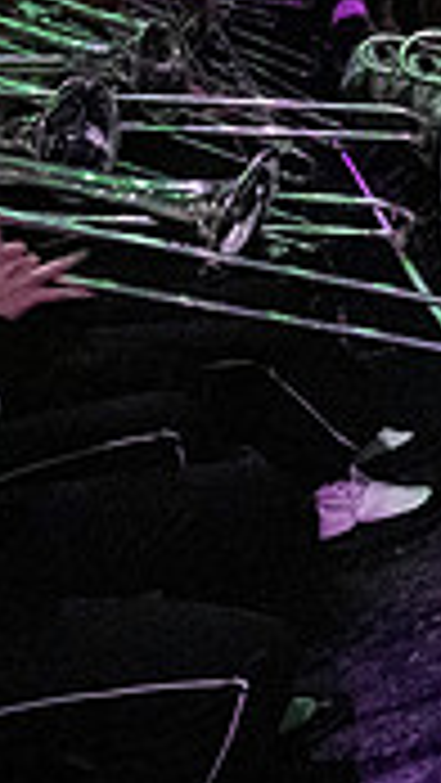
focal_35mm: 49
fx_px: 1018
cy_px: 128
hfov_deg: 12.4
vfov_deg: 39.9
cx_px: 1246
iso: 25600
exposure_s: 1/400
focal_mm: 14
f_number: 4
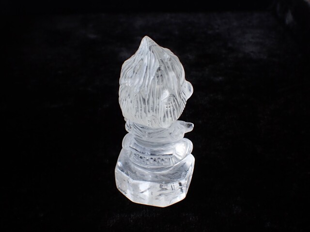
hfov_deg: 60.0
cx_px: 155
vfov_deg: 46.8
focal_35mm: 30
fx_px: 269
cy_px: 116
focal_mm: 5.4
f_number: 3.2
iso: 100
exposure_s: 1/125
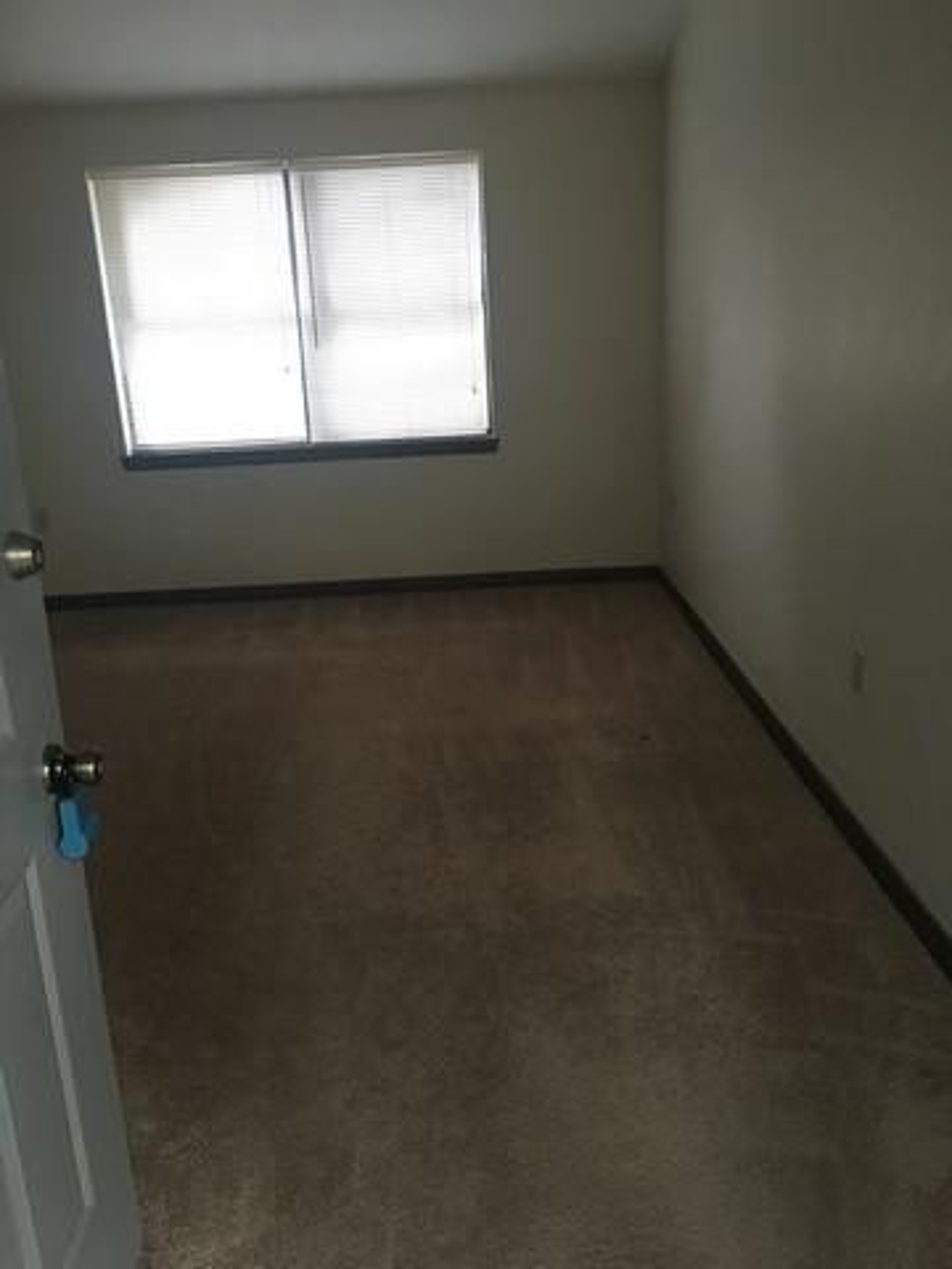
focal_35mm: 29
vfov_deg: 61.7
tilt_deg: -15.5
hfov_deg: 48.2
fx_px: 1063
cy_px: 634
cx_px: 476
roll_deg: +3.0
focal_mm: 4.15
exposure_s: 1/15
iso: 50
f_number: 2.2
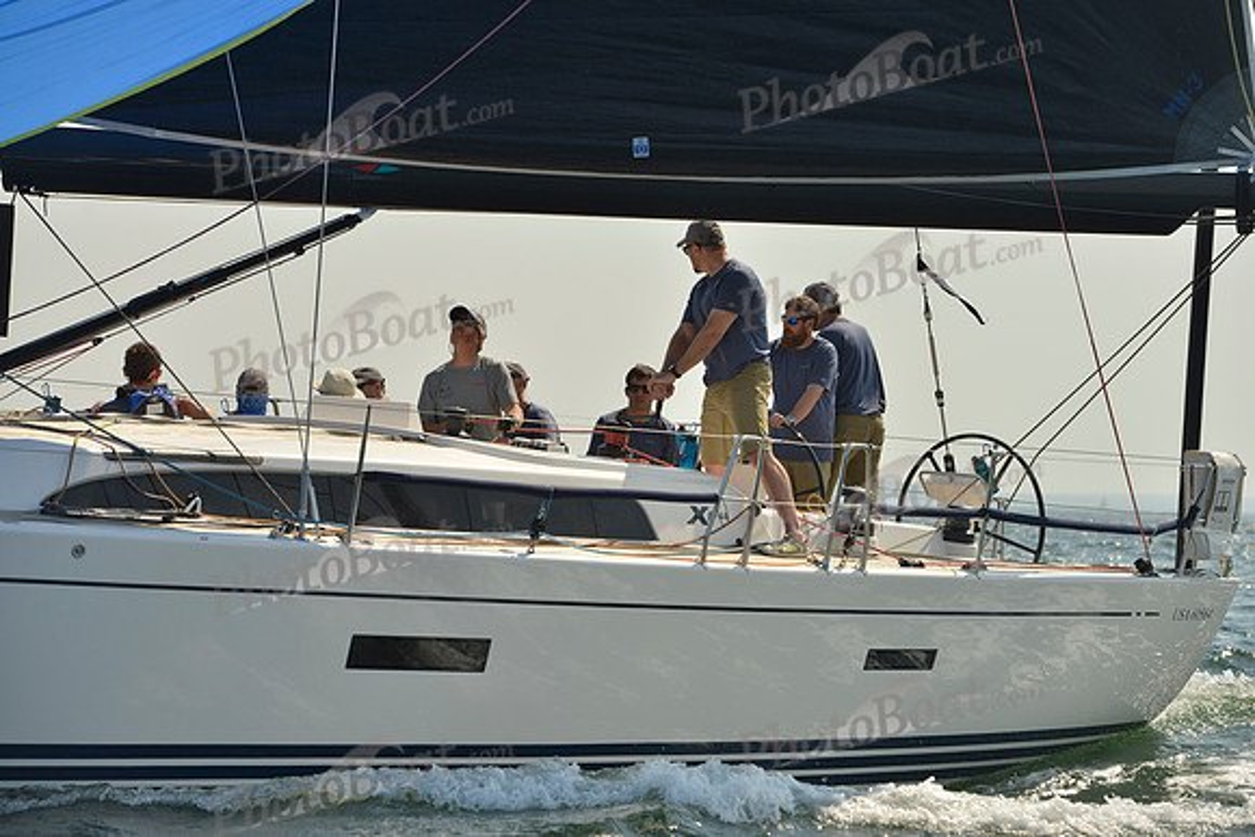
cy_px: 418
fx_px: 4881
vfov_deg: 9.8
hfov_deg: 14.7
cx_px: 628
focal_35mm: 140
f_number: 8
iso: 200
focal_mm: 140
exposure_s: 1/1250
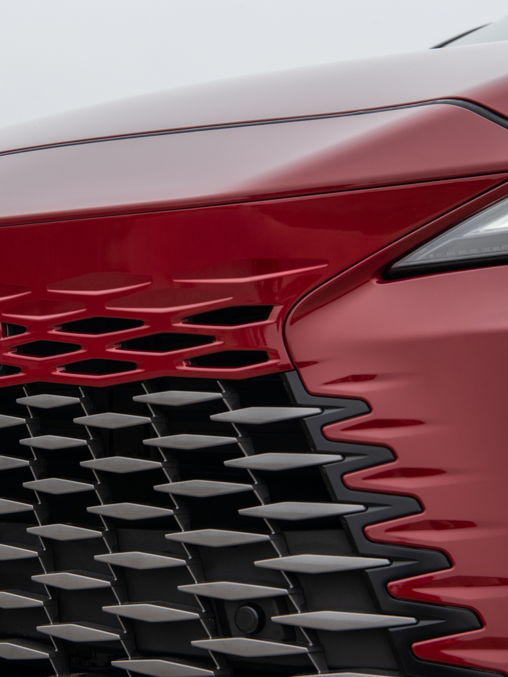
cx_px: 97
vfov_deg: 25.7
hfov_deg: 19.2
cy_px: 341
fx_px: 1487
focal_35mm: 76
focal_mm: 52
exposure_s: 1/80
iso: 400
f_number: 11
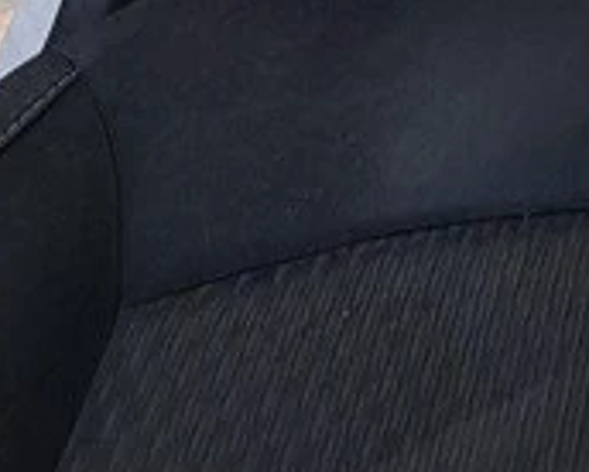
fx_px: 1850
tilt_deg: -16.7
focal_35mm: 106
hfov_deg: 13.8
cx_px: 1339
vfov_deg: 10.9
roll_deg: +1.3
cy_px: -841
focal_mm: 2.22
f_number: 2.2
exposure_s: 1/502
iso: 40
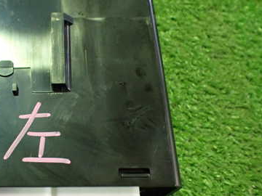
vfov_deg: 29.0
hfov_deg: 36.6
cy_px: 117
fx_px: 378
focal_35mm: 50
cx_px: 45
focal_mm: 5.4
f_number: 2.3
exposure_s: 1/30
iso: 800
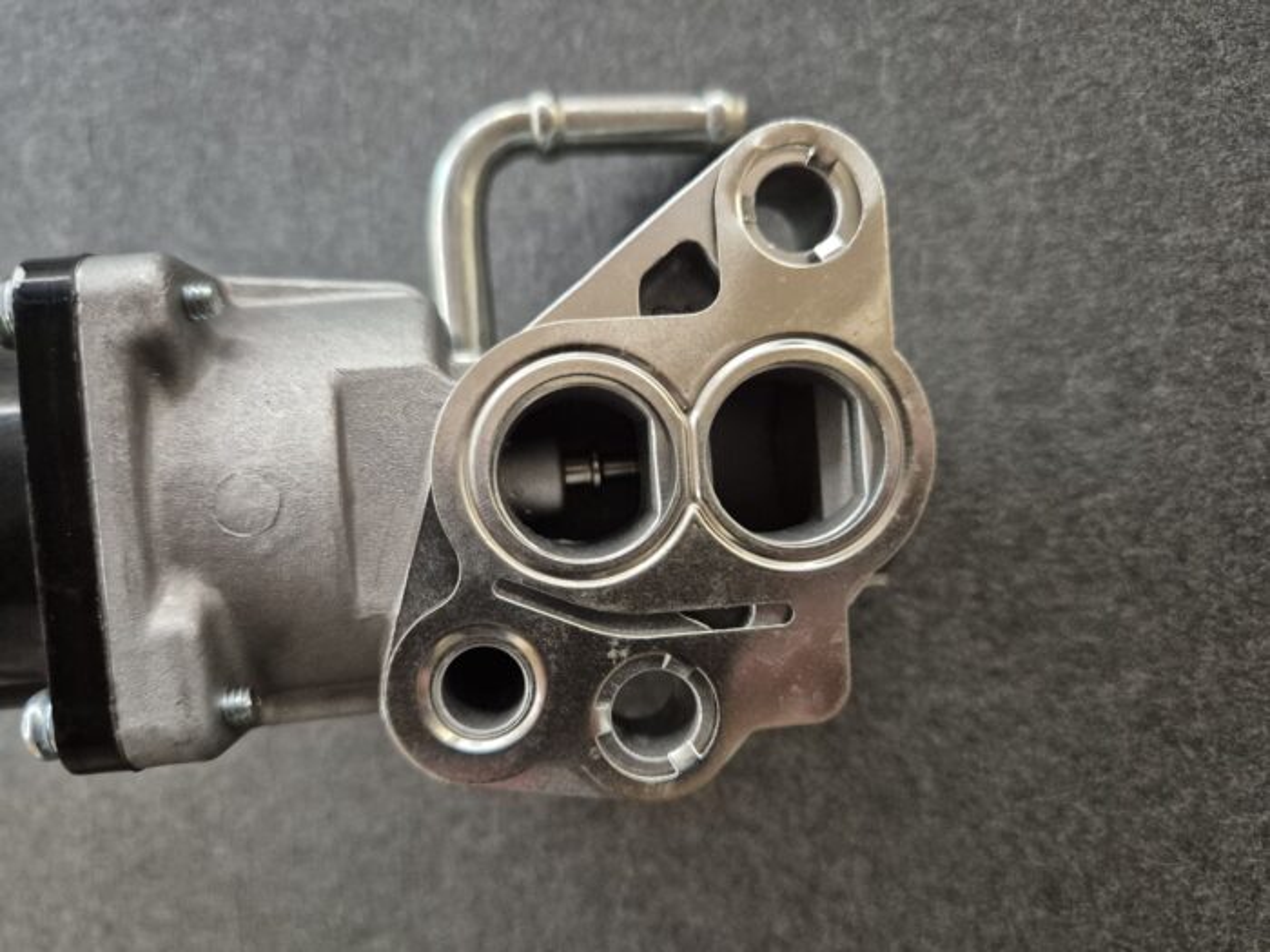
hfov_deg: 73.9
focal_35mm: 23
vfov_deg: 58.9
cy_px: 476
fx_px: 844
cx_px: 635
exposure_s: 1/100
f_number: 1.8
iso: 1600
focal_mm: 5.4
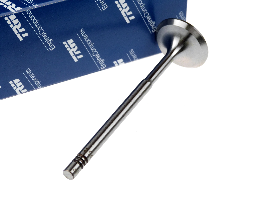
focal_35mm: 120
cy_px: 100
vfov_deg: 12.3
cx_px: 132
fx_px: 919
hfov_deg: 16.4
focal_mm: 21.6
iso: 200
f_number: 4
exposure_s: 1/200
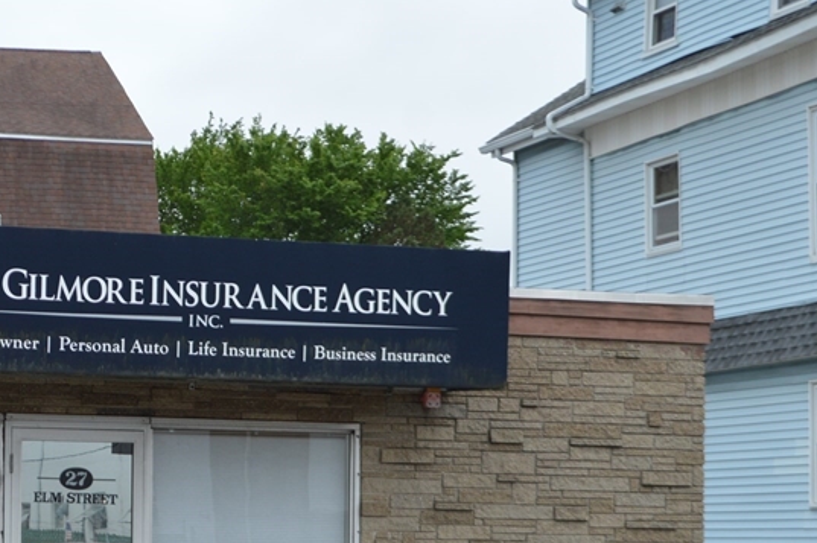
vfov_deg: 13.1
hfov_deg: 19.5
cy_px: 501
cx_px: 79
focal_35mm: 103
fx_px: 2335
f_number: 5.6
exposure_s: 1/125
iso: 250
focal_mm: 36
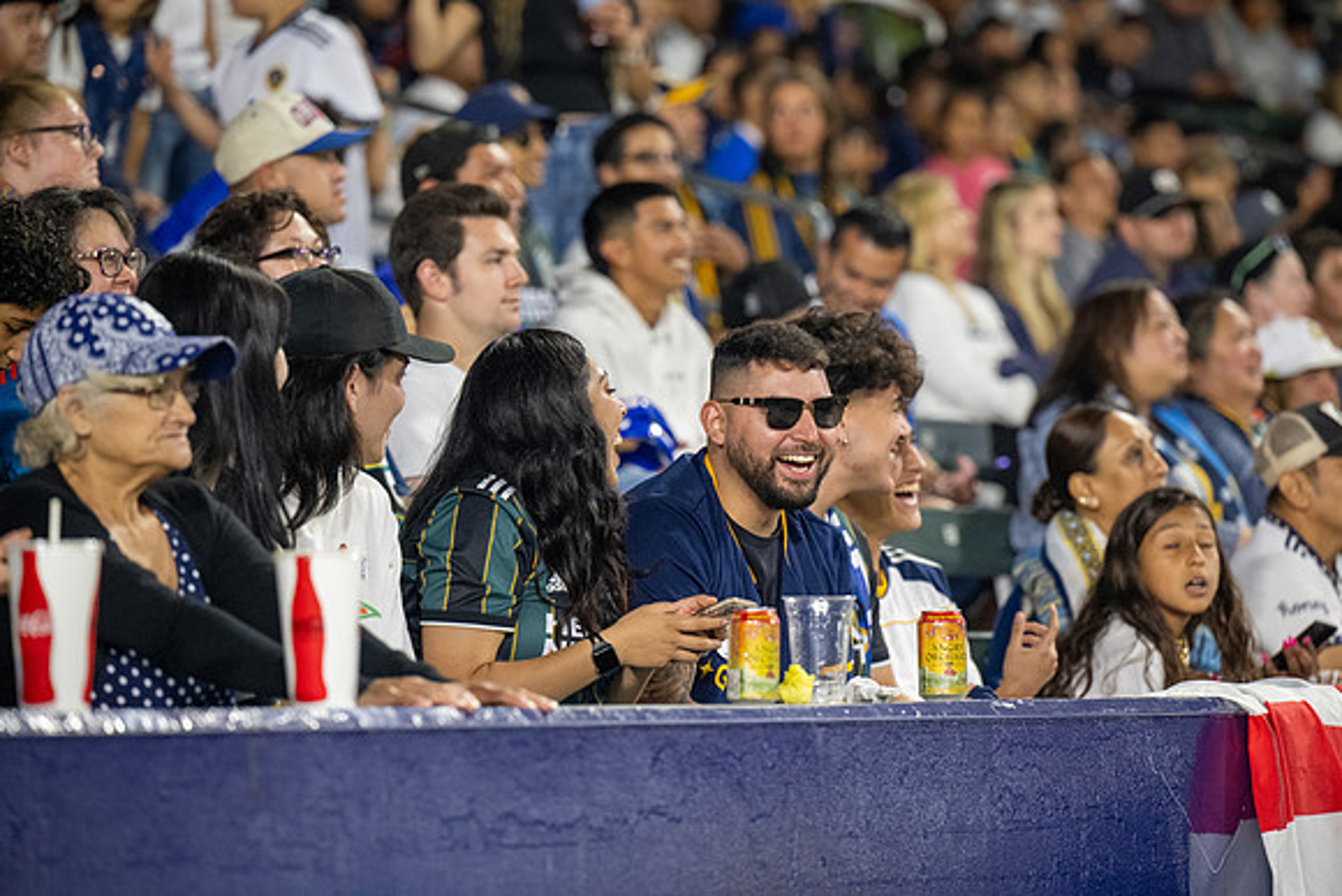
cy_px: 448
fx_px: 7457
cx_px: 671
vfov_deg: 6.9
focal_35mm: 200
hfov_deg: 10.3
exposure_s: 1/400
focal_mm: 200
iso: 3600
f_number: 4
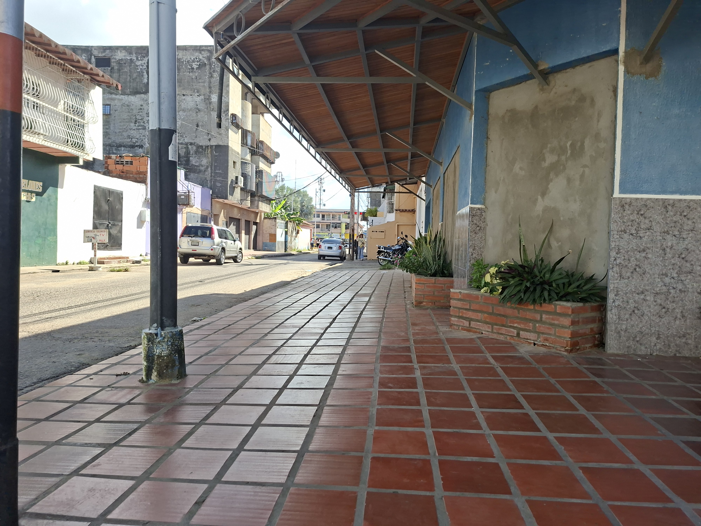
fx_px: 466
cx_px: 350
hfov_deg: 73.9
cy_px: 263
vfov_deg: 58.9
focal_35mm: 23
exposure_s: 1/917
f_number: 1.8
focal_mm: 5.54
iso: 50
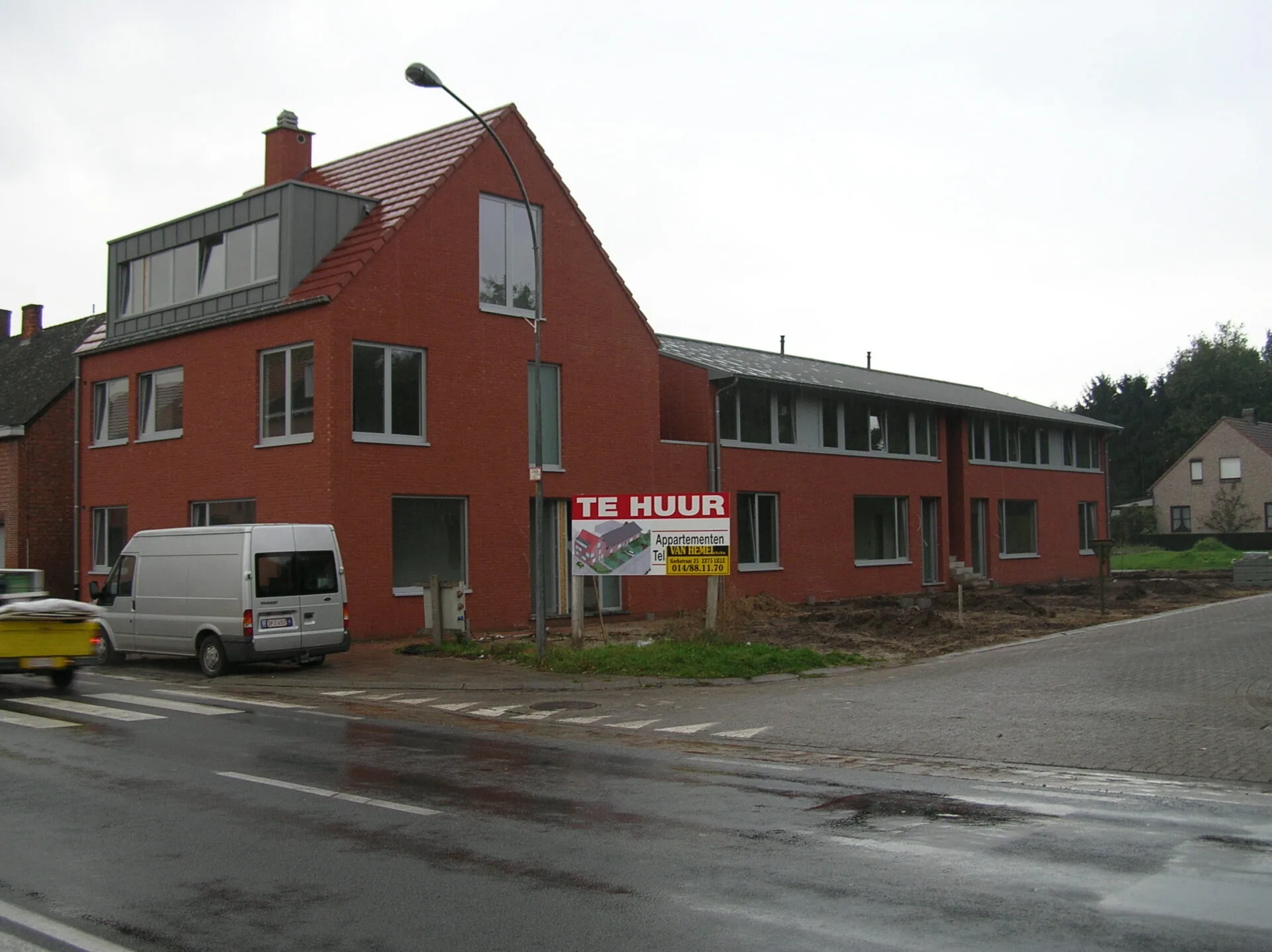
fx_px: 1322
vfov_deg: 39.6
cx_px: 636
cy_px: 476
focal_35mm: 36
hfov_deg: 51.4
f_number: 2.7
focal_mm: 6
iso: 50
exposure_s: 1/52.7
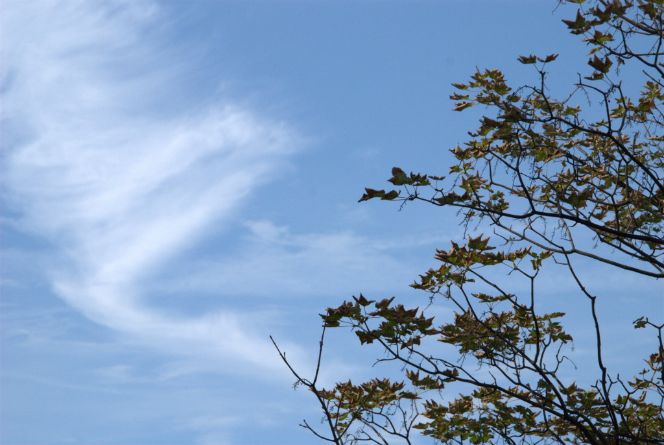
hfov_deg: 16.0
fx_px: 2355
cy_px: 222
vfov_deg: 10.8
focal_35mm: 128
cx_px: 332
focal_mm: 85
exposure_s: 1/1250
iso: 400
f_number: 9
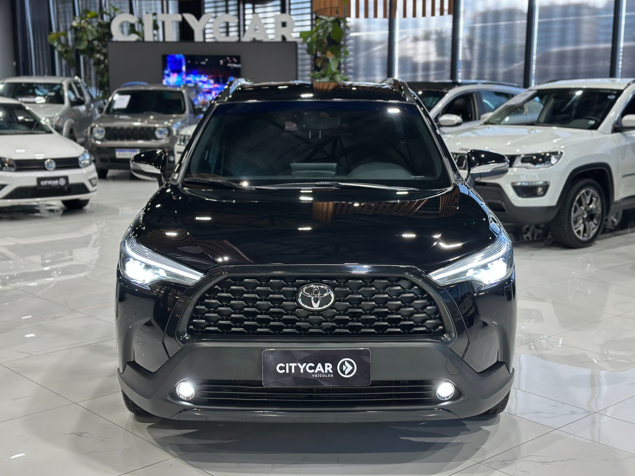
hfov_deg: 39.7
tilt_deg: -10.1
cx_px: 318
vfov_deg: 30.3
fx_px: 881
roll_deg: -0.1
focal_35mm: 48
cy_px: 238
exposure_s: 1/96
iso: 200
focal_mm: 6.86
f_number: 1.78
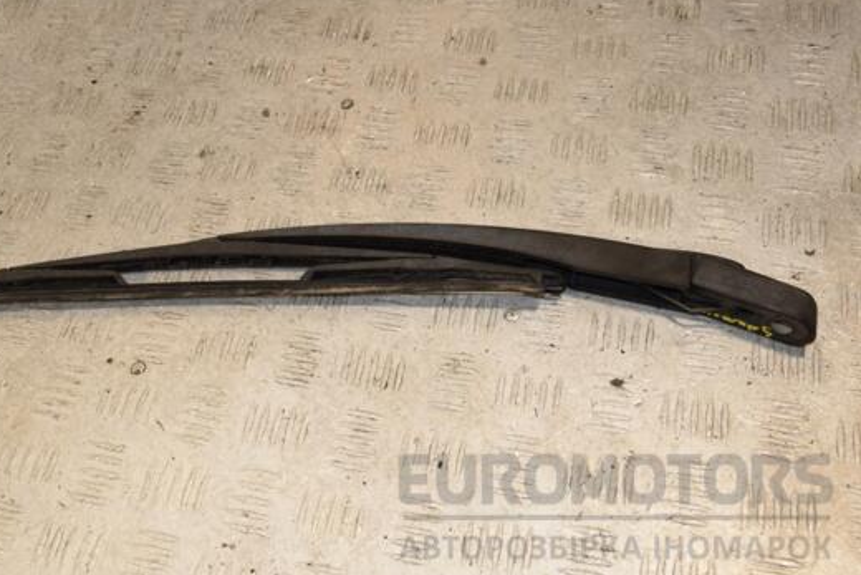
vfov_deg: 29.9
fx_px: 1076
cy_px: 259
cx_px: 368
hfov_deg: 43.5
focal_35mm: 45
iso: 800
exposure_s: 1/200
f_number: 9
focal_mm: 26
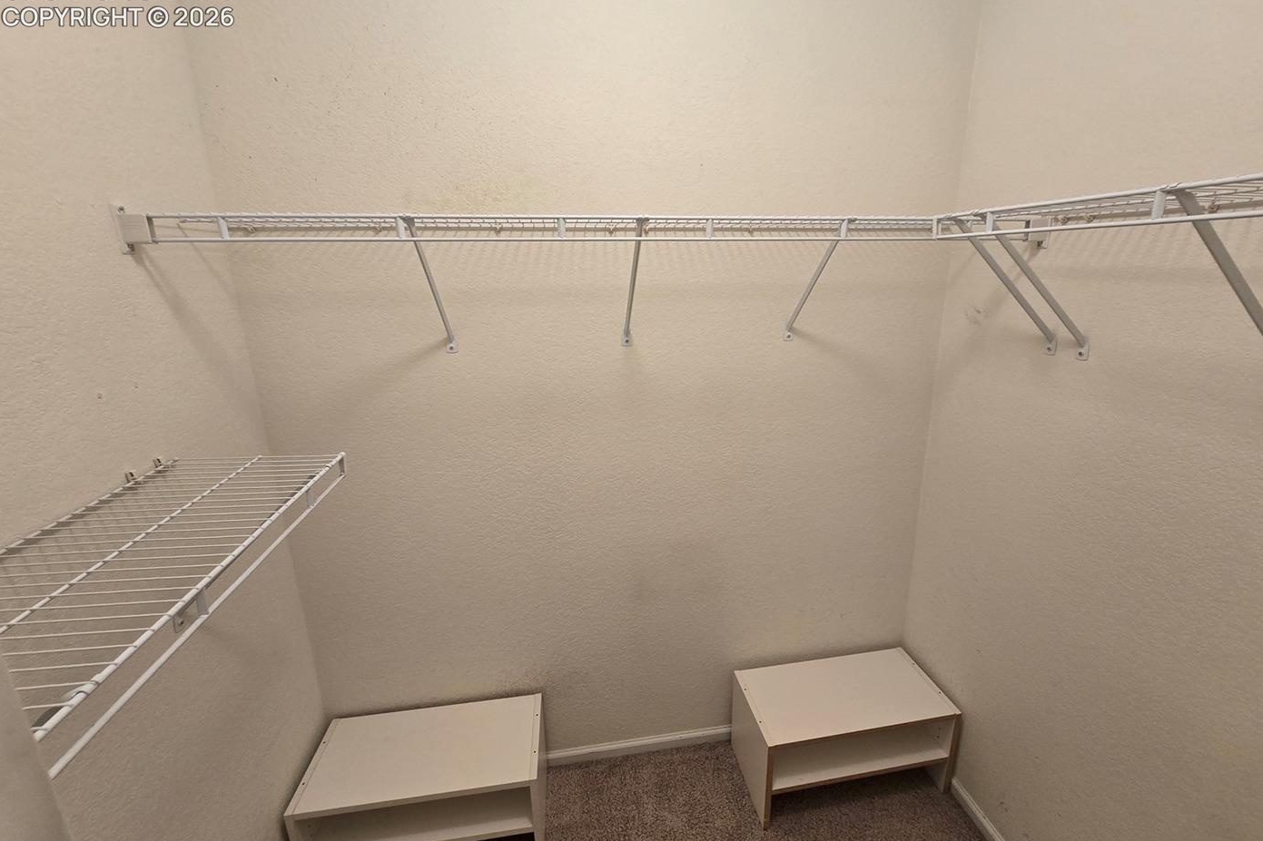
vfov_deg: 81.2
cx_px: 641
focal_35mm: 14
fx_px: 491
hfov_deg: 104.3
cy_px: 404
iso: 160
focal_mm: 2.2
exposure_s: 1/60
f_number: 2.2
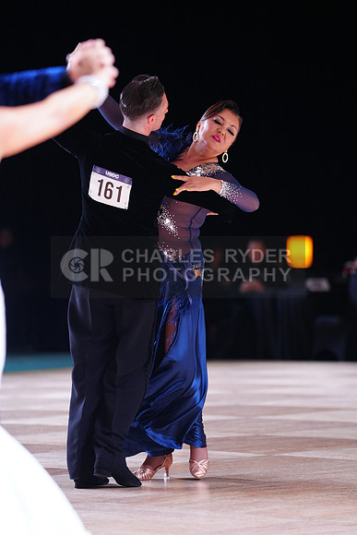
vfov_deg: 11.9
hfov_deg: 7.9
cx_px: 178
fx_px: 2572
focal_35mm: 173
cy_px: 268
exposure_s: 1/500
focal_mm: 173
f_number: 2.8
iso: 2500
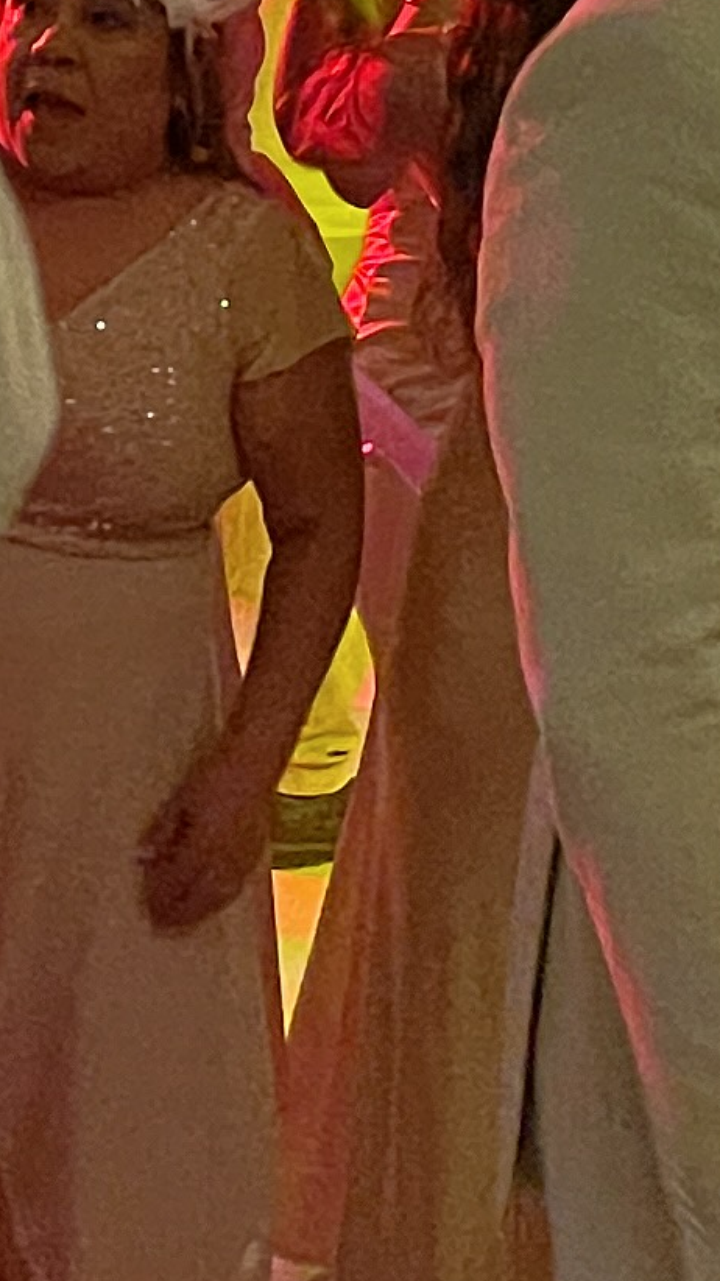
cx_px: -79
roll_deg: -0.8
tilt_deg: -0.6
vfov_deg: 14.9
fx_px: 4721
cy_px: -285
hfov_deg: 8.6
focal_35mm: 139
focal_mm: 4.2
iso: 640
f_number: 1.6
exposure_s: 1/27
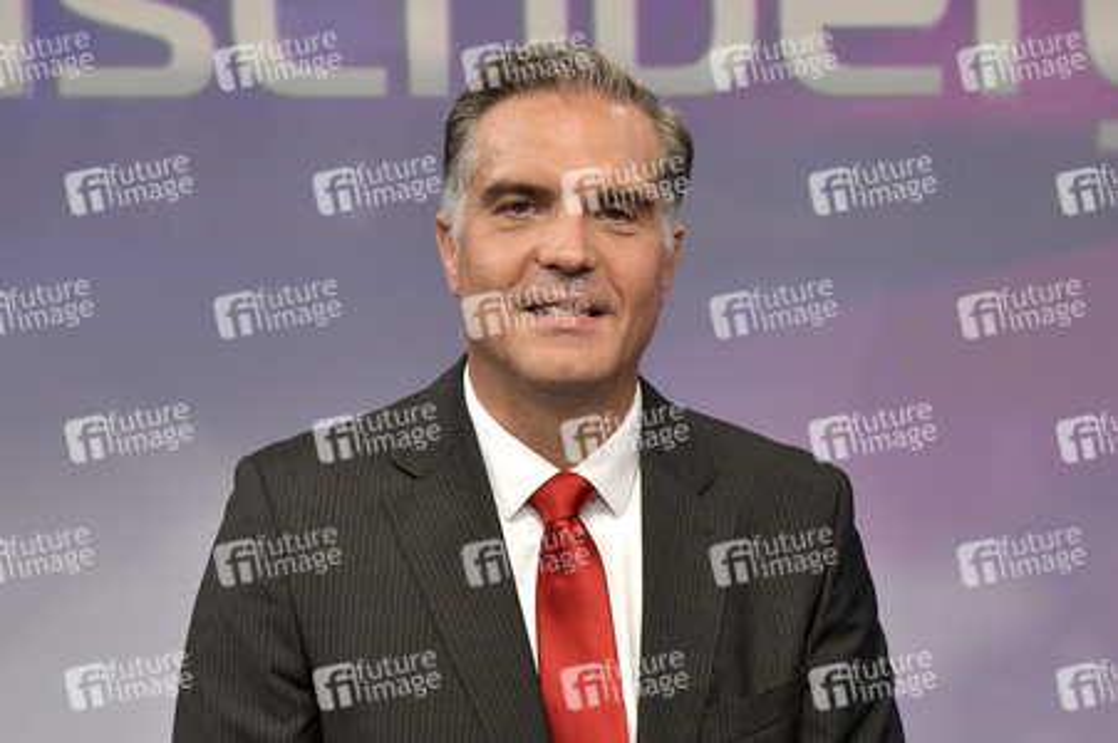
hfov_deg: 38.2
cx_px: 559
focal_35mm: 52
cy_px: 372
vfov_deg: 26.0
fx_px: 1614
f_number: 6.3
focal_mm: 52
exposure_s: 1/200
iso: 2500
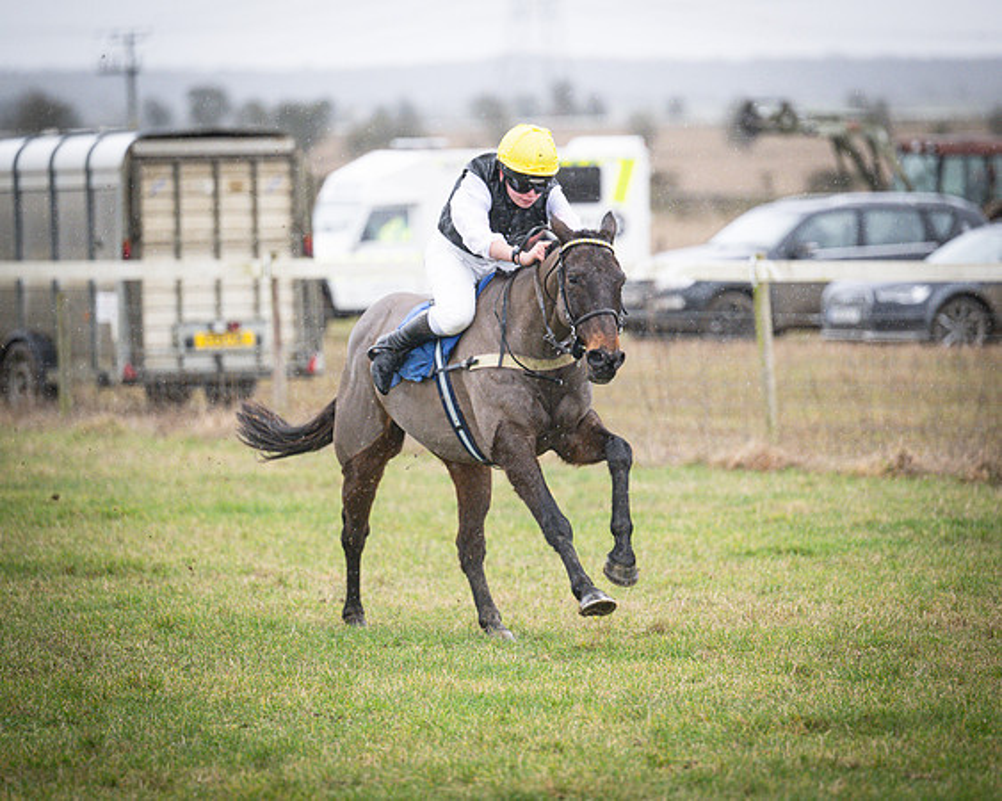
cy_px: 404
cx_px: 450
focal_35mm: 229
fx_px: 6788
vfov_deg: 6.8
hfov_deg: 8.4
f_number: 2.8
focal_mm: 175
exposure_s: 1/1000
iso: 1250
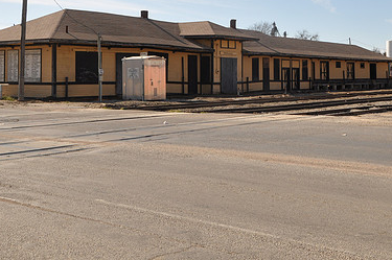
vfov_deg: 26.0
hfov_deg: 38.7
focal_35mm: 51
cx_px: 238
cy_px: 60
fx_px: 555
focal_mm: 22
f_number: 11
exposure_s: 1/125
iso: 200
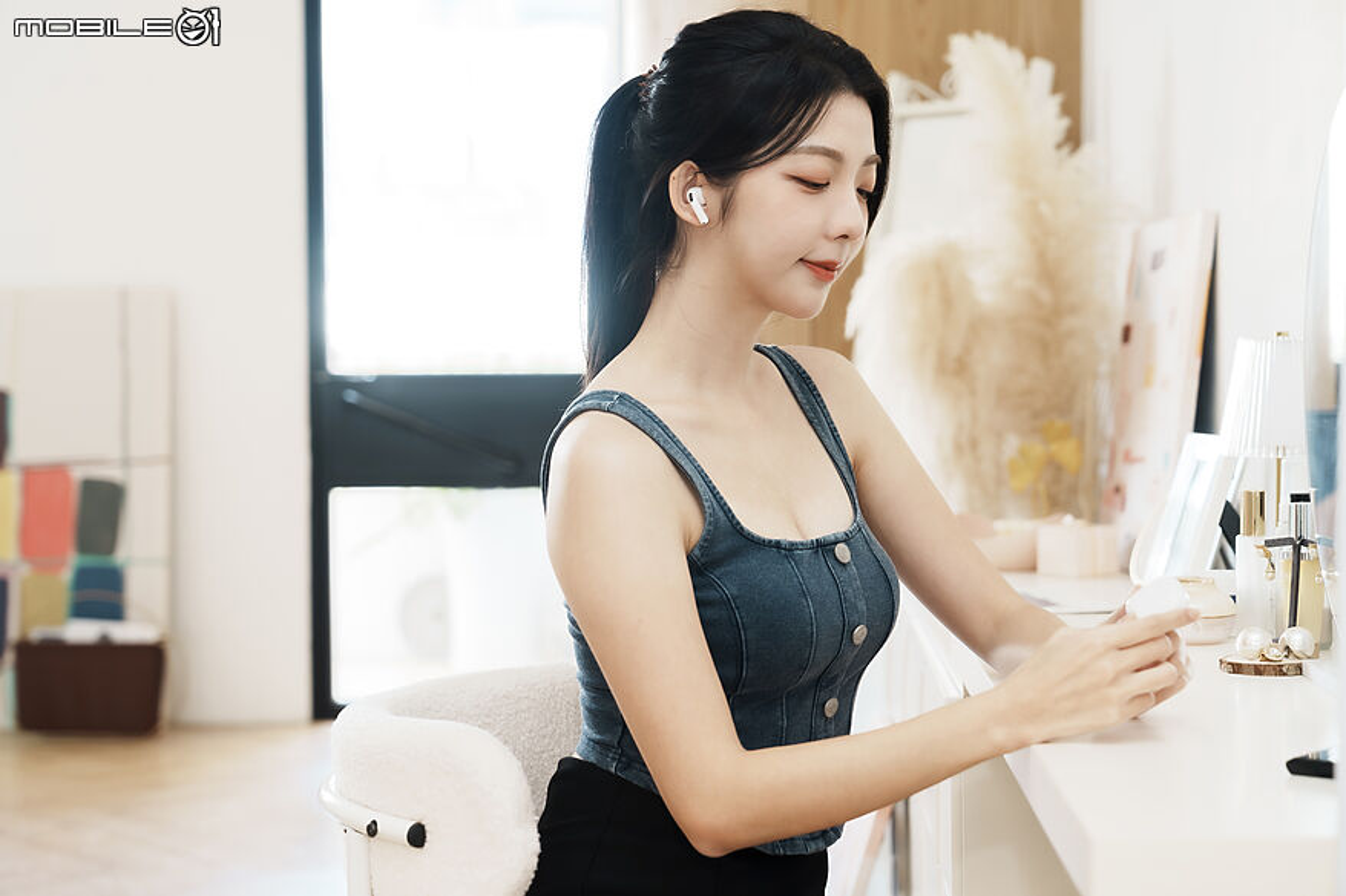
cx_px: 673
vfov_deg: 19.4
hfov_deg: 28.8
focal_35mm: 70
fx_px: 2617
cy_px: 448
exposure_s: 1/60
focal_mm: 70
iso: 1000
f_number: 4
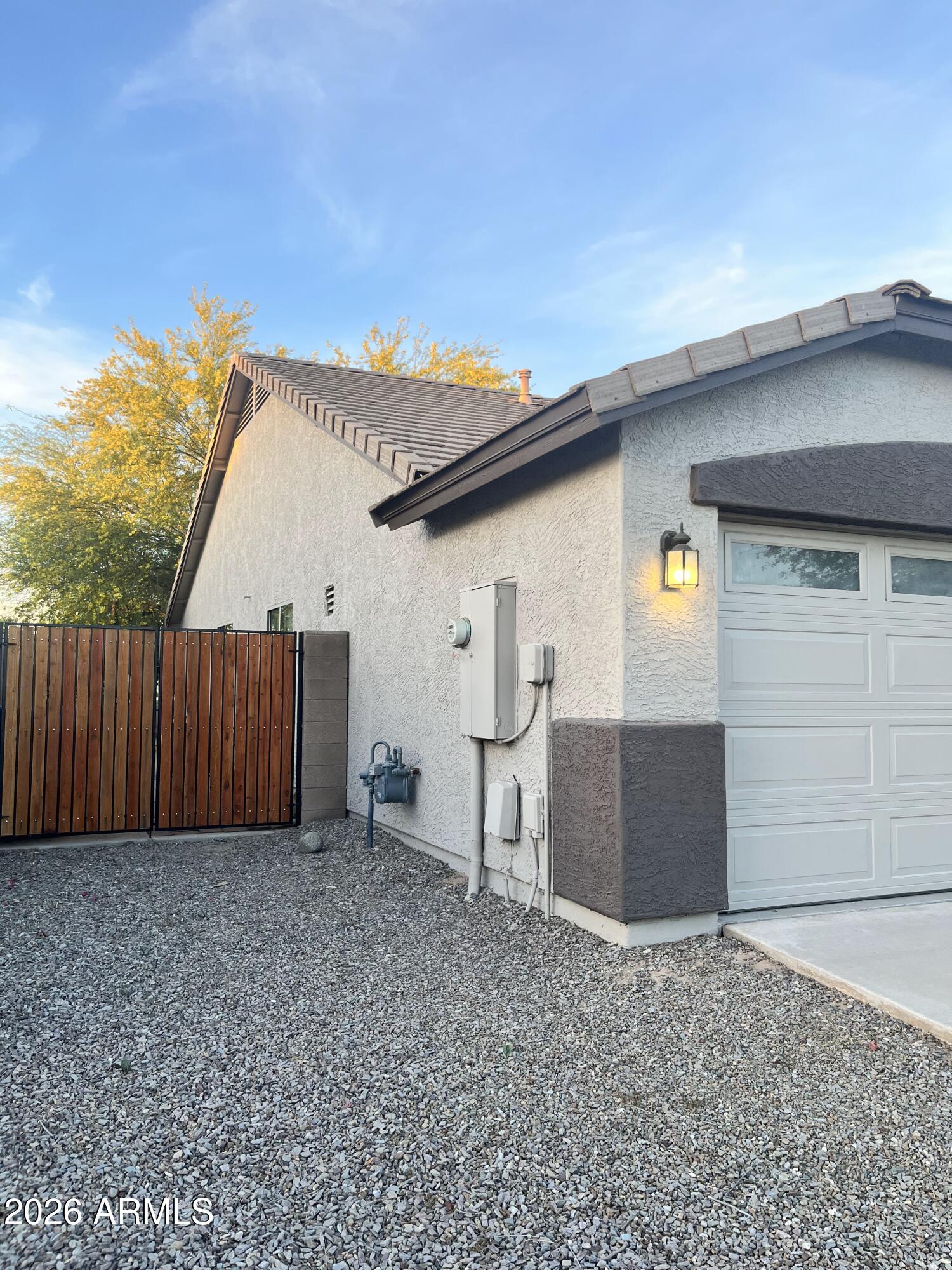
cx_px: 476
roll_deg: +0.0
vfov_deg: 67.3
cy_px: 635
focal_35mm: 26
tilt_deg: +2.9
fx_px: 953
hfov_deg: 53.1
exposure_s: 1/120
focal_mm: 5.1
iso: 80
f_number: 1.6
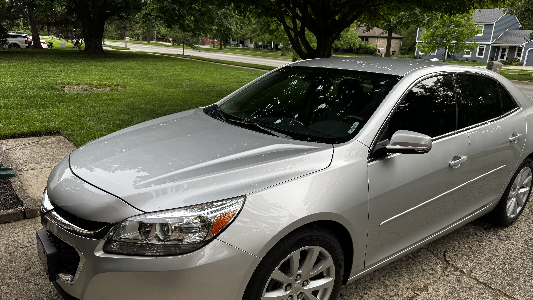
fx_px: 382
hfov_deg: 69.9
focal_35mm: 27
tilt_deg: -19.4
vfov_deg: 42.7
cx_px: 271
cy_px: 182
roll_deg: -1.7
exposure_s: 1/338
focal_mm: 6.76
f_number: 1.78
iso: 80
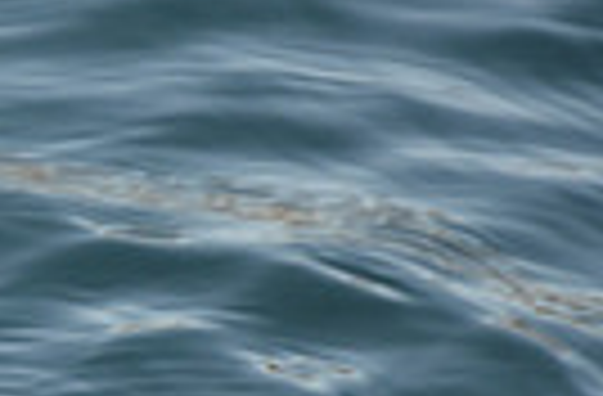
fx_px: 11407
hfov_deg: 3.0
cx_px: -644
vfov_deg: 2.0
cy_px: 698
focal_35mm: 684
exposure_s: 1/100
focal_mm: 105
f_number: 5.6
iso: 400
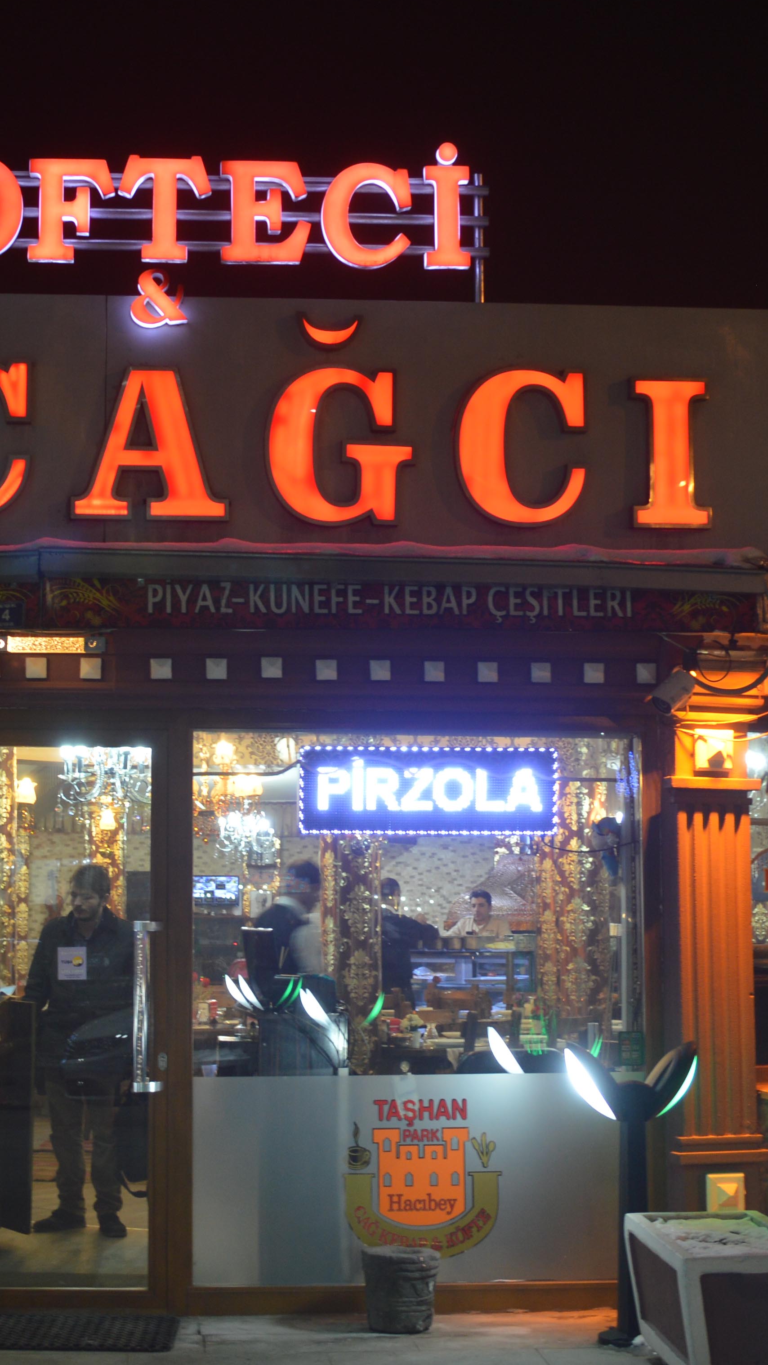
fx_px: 2027
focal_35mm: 56
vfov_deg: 37.2
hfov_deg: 21.3
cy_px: 663
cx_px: 187
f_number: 3.5
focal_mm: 18
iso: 200
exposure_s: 1/8
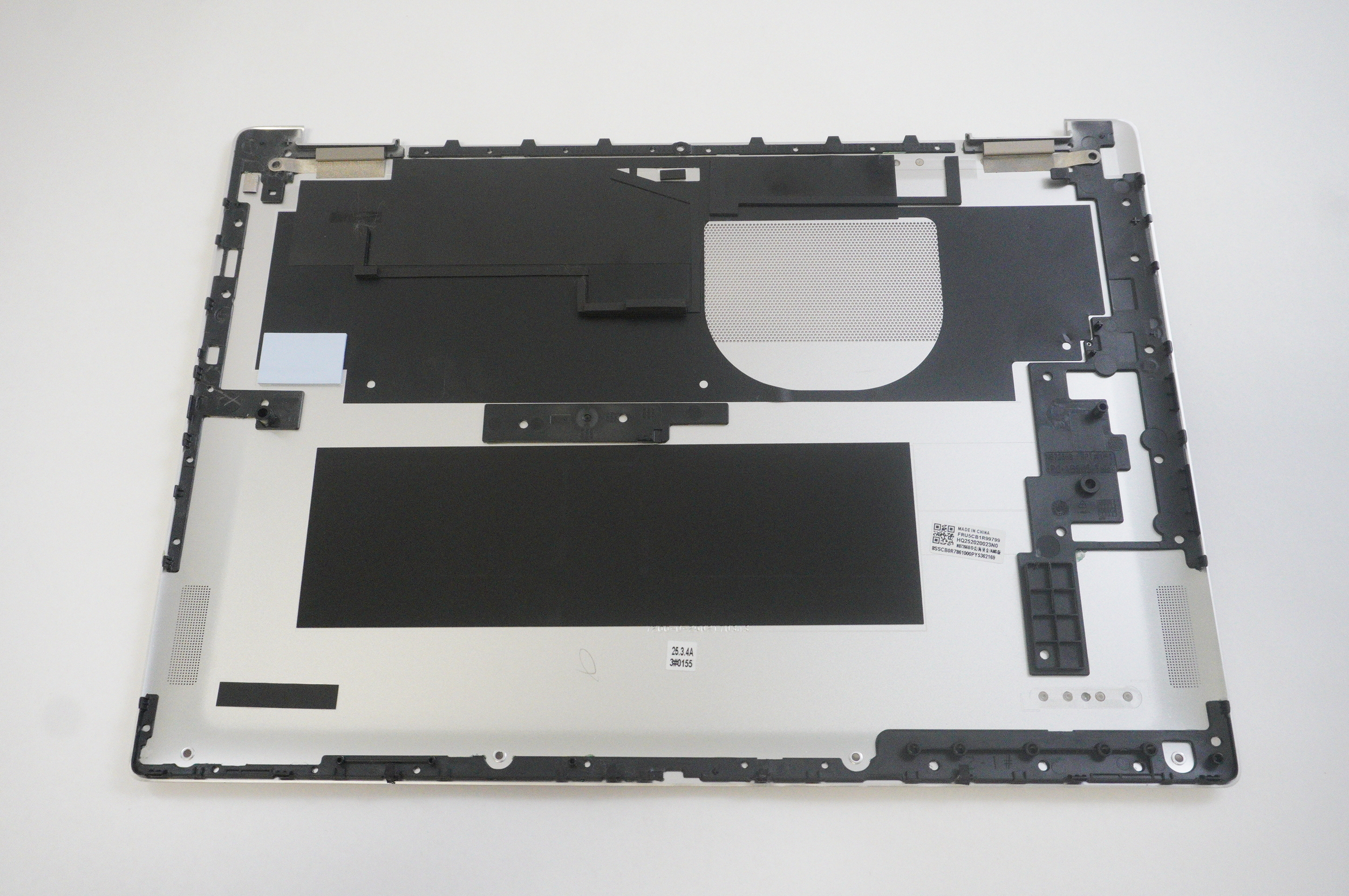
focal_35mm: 30
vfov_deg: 43.5
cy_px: 448
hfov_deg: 62.0
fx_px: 1123
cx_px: 674
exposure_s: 1/200
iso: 4000
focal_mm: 20
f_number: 5.6
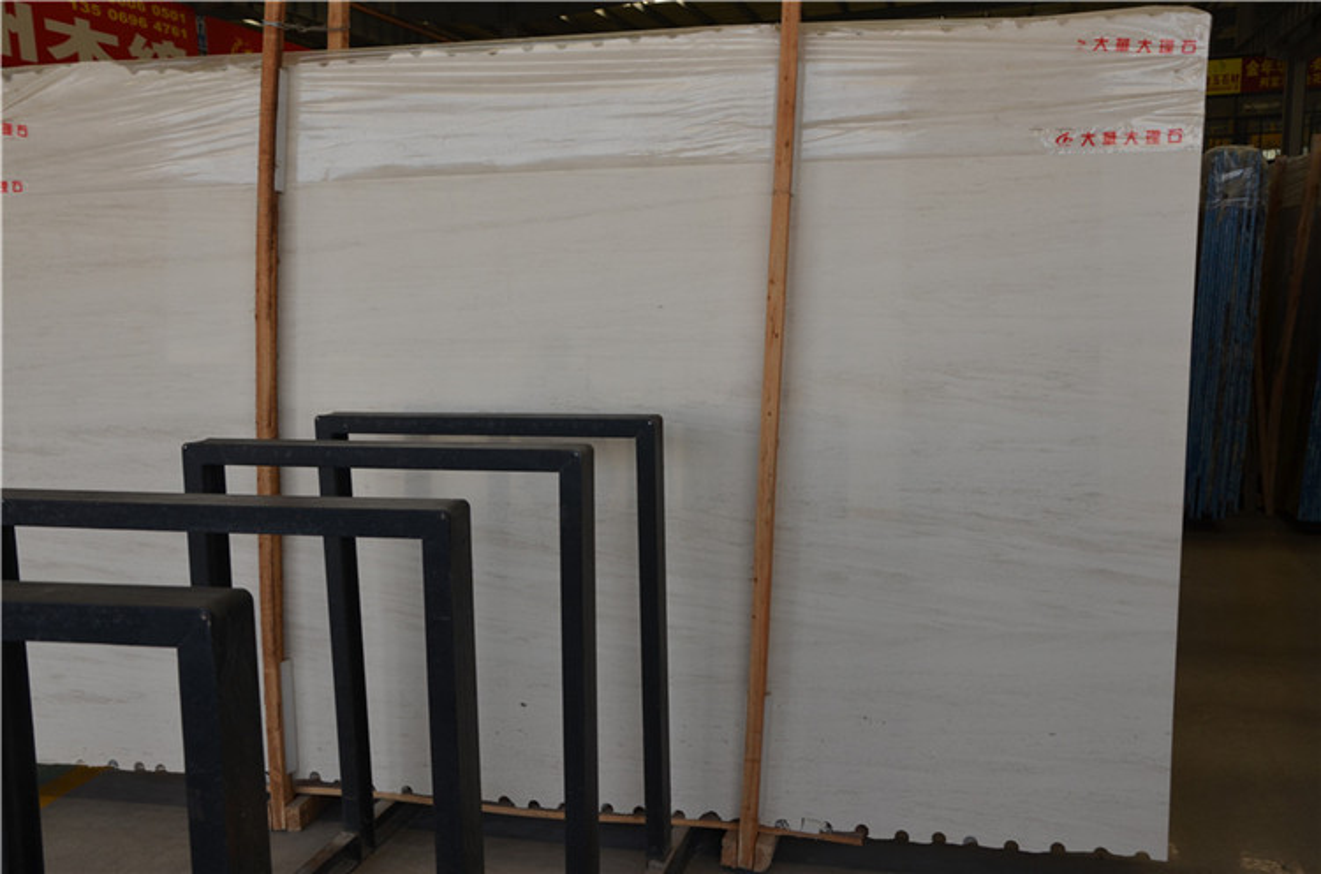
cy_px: 437
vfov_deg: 36.7
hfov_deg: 53.2
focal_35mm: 36
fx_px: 1318
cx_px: 660
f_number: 7.1
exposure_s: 1/200
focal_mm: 24
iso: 200
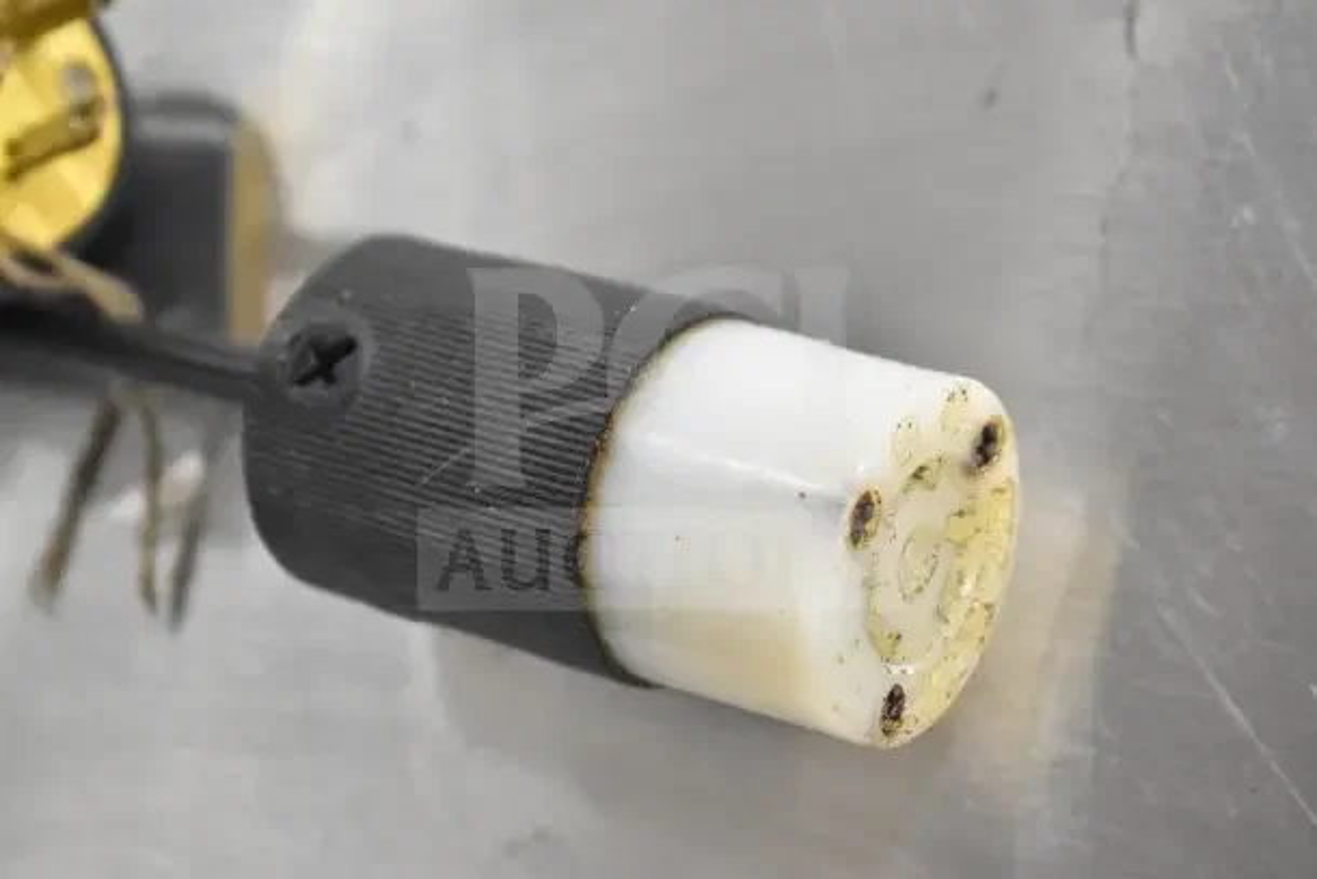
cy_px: 440
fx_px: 3019
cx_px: 658
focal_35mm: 82
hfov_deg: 24.6
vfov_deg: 16.6
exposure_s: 1/160
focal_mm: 55
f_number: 6.3
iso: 6400
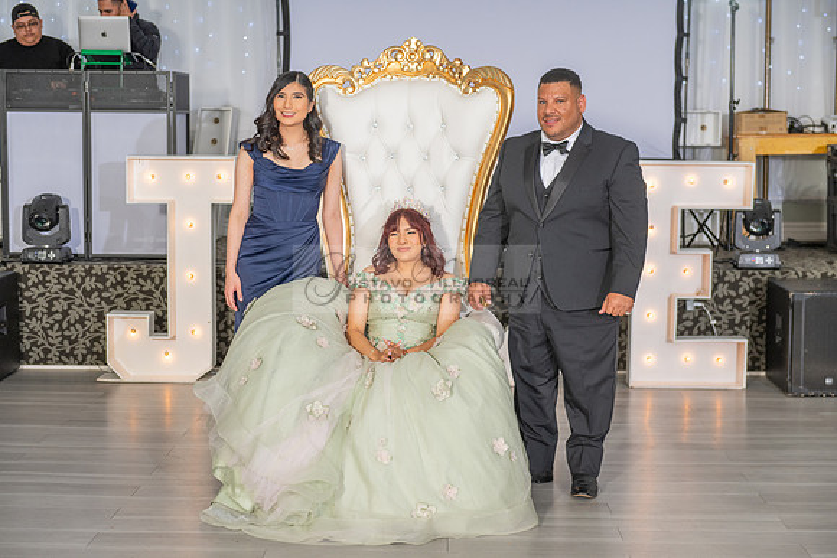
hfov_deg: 32.4
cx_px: 418
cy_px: 279
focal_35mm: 62
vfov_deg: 21.9
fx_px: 1442
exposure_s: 1/200
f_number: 3.5
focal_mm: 62
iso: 500
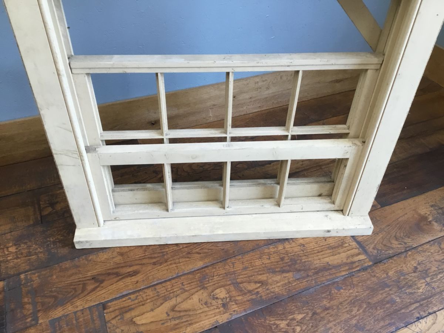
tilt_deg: -41.0
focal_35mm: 31
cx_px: 222
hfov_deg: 58.4
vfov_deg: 45.4
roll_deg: -2.8
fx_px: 398
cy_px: 166
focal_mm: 3.3
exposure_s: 1/33
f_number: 2.4
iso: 40
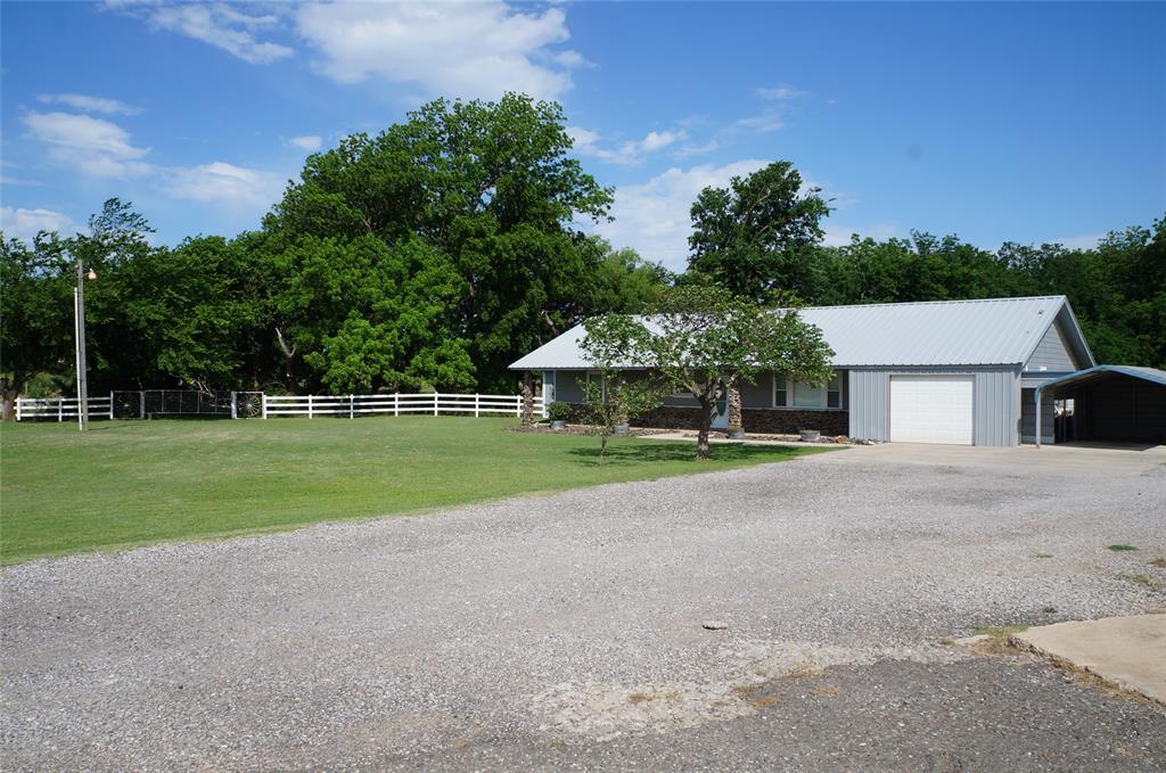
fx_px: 873
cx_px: 583
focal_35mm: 27
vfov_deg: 47.8
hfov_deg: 67.5
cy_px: 386
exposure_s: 1/320
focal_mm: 18
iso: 200
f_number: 13
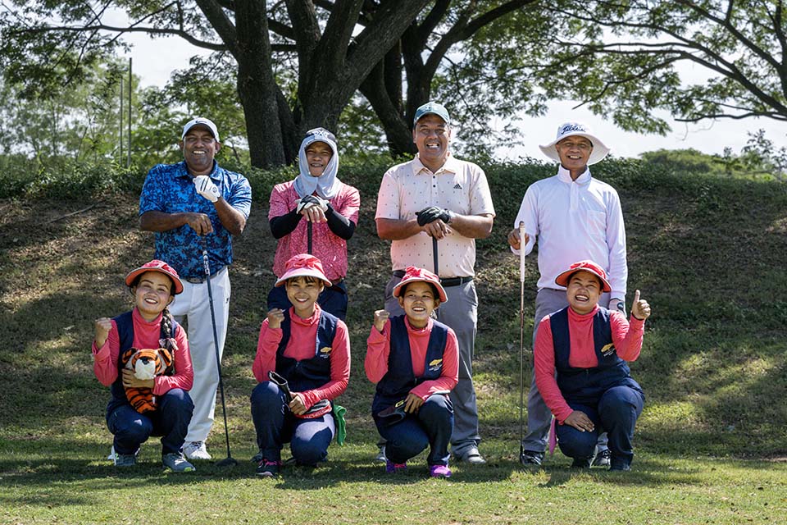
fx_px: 1530
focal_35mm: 70
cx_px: 394
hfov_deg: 28.8
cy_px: 262
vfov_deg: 19.5
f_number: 8
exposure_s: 1/640
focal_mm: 70
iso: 500
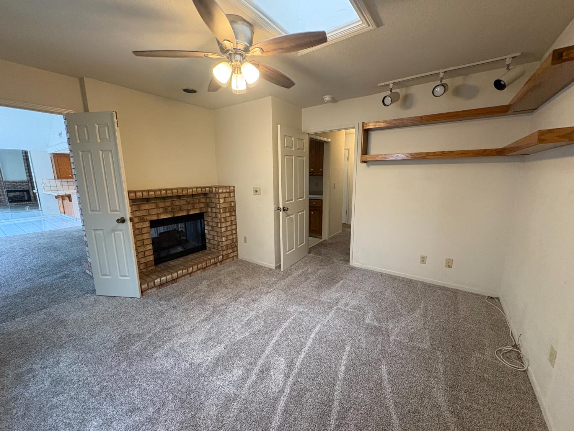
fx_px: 232
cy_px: 216
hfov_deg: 102.1
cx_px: 287
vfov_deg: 85.7
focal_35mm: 14
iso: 500
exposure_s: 1/60
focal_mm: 2.22
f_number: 2.2
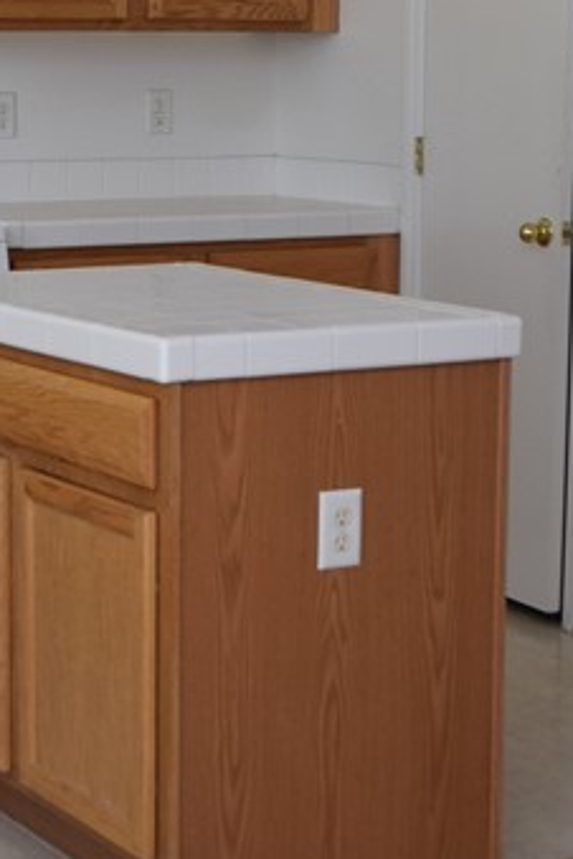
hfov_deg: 14.1
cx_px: 68
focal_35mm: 96
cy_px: 258
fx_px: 2292
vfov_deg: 21.1
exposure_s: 1/125
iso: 400
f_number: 5.6
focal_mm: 20
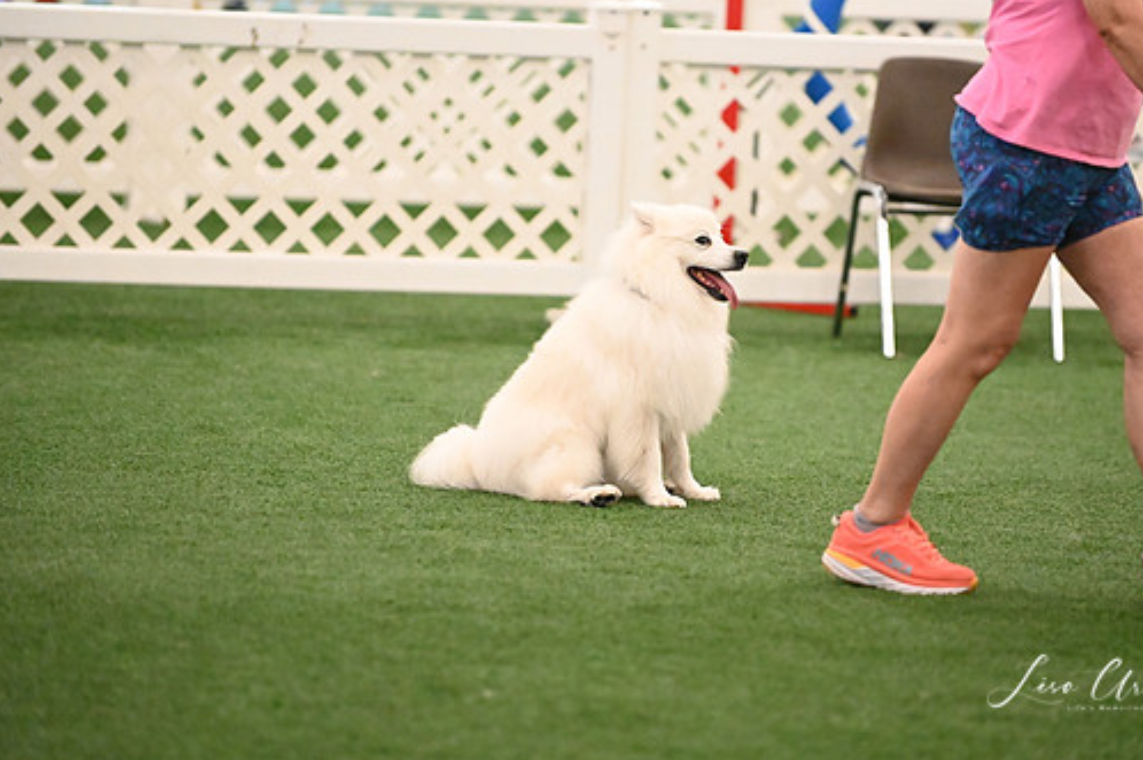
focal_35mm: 233
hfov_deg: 8.8
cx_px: 643
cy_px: 349
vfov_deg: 5.9
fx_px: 7390
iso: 20000
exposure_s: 1/800
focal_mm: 200
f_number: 2.8
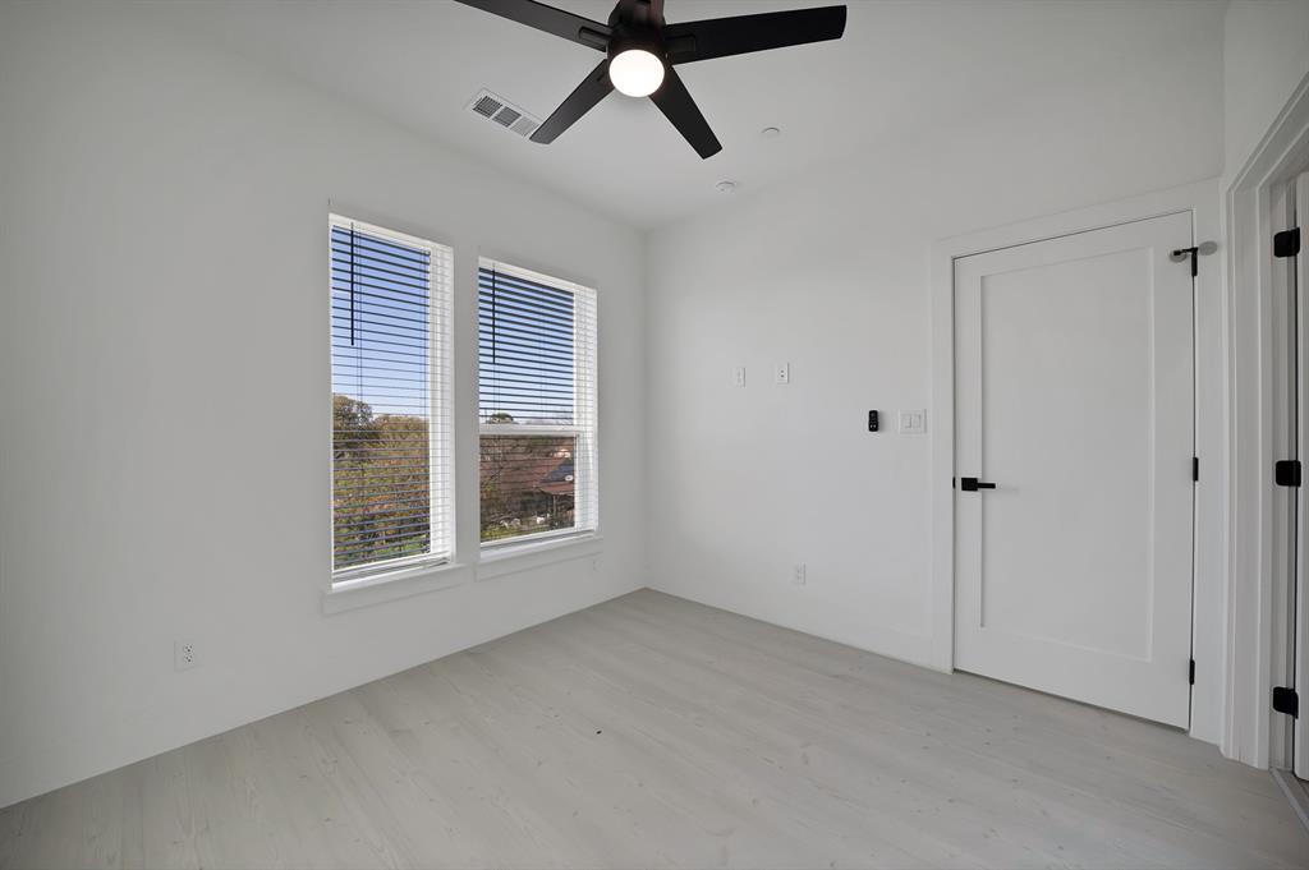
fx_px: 436
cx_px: 654
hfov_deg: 112.7
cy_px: 435
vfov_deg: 89.9
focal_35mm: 12
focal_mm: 12
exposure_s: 1/50
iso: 640
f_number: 9
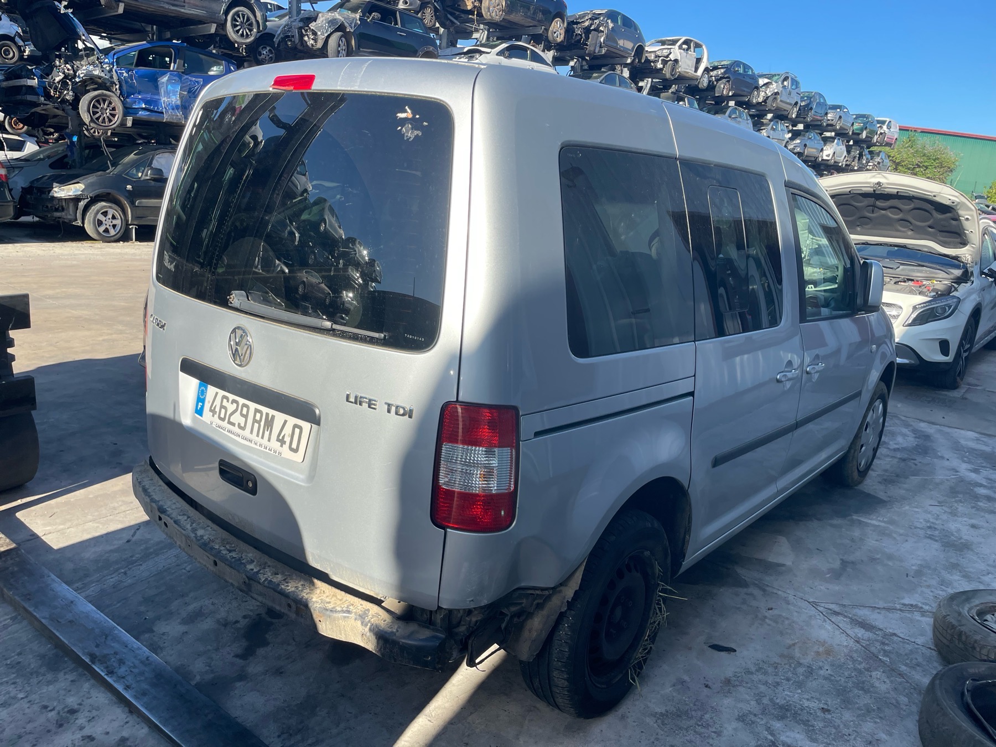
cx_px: 498
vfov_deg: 53.1
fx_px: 748
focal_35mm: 26
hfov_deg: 67.3
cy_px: 374
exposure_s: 1/1366
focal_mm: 4.2
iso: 32
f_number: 1.6
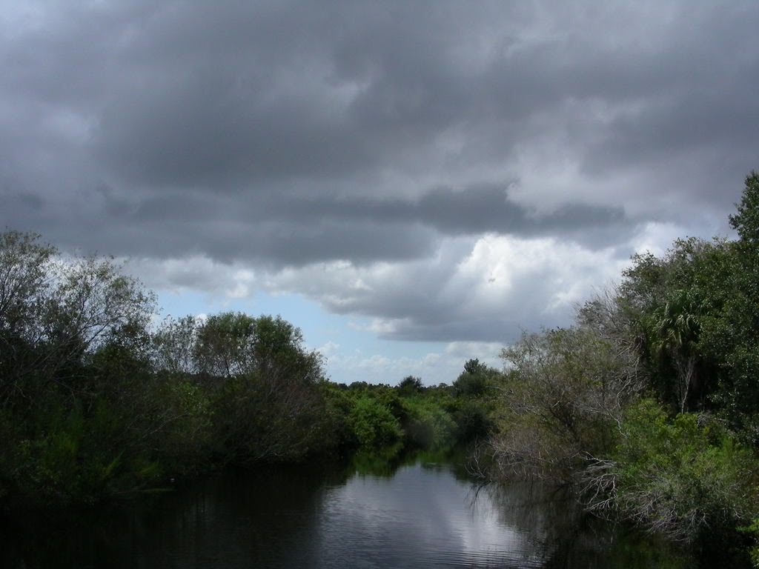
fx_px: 833
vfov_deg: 37.7
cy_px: 284
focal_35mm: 38
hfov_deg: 49.0
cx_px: 380
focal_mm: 6.3
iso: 50
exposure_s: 1/520
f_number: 5.6
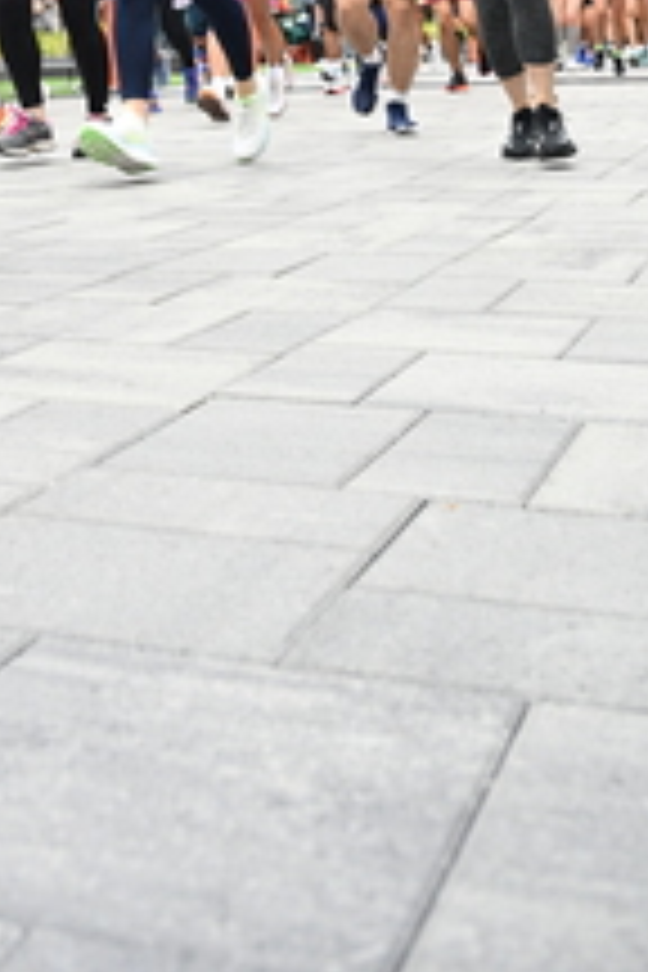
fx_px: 1647
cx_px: 178
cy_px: -261
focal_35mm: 61
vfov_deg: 27.8
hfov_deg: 22.1
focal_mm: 24
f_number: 4
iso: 2000
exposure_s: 1/640
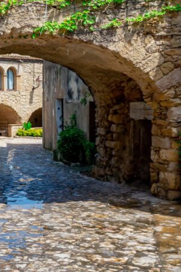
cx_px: -121
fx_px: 520
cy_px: 105
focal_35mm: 69
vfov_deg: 29.1
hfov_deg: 17.0
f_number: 9
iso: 200
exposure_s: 1/250
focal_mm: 21
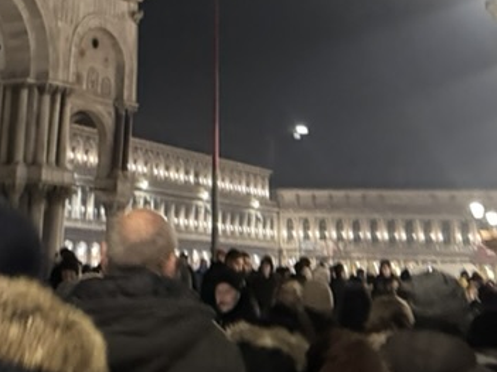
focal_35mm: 70
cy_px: -98
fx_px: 1005
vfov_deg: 19.5
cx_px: 123
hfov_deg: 27.4
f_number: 1.78
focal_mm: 6.76
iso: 1600
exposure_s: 1/25
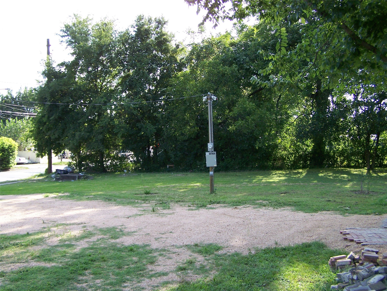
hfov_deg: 49.0
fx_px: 425
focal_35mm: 38
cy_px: 146
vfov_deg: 37.8
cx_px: 194
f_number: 2.8
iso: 80
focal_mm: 6.3
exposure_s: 1/250
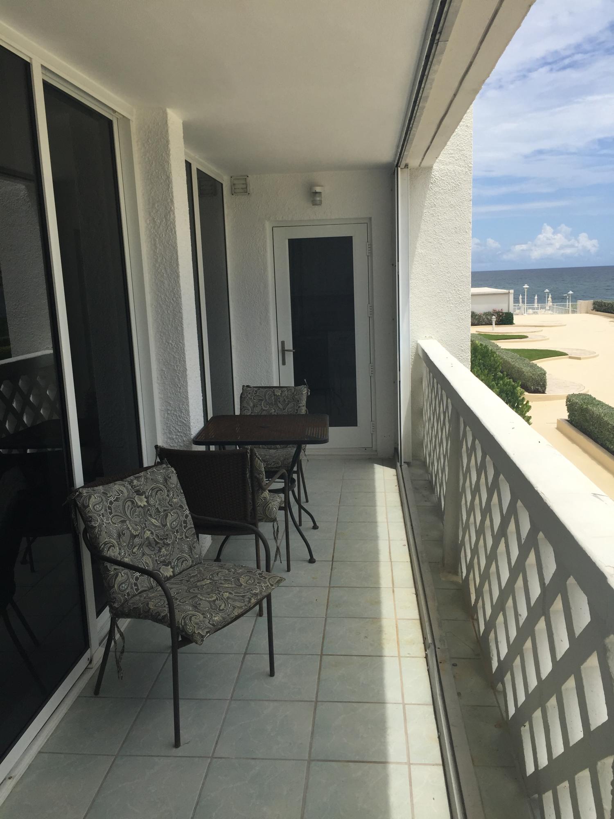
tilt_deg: -8.9
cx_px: 307
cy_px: 410
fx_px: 686
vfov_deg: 61.7
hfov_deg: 48.2
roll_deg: +2.1
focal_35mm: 29
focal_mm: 4.15
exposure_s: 1/2639
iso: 32
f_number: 2.2
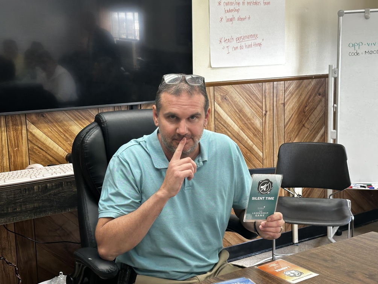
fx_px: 535
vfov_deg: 29.7
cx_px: 187
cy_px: 145
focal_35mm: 49
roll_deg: +1.4
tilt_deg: -8.2
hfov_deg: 38.9
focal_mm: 6.86
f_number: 1.78
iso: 125
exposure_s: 1/60
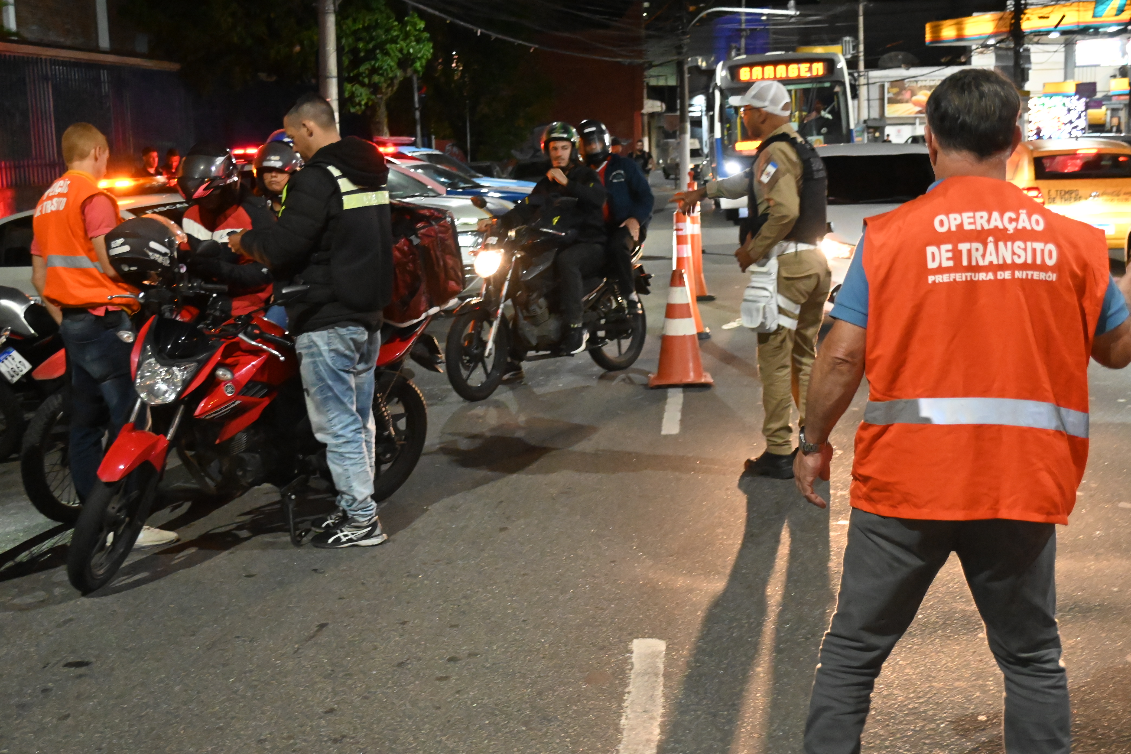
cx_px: 566
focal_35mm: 48
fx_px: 1508
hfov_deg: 41.1
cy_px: 377
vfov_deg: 28.1
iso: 8000
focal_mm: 32
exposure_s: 1/100
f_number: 5.6
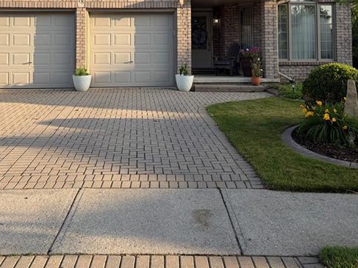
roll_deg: +1.1
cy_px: 29
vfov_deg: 33.4
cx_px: 165
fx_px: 424
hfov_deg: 45.7
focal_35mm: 41
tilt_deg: +4.2
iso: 50
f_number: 1.6
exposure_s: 1/920
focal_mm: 5.96
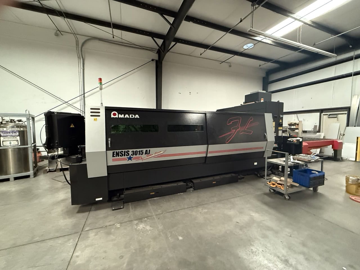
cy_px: 135
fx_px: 146
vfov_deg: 85.7
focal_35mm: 14
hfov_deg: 102.1
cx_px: 180
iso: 800
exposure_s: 1/60
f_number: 2.2
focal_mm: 2.2
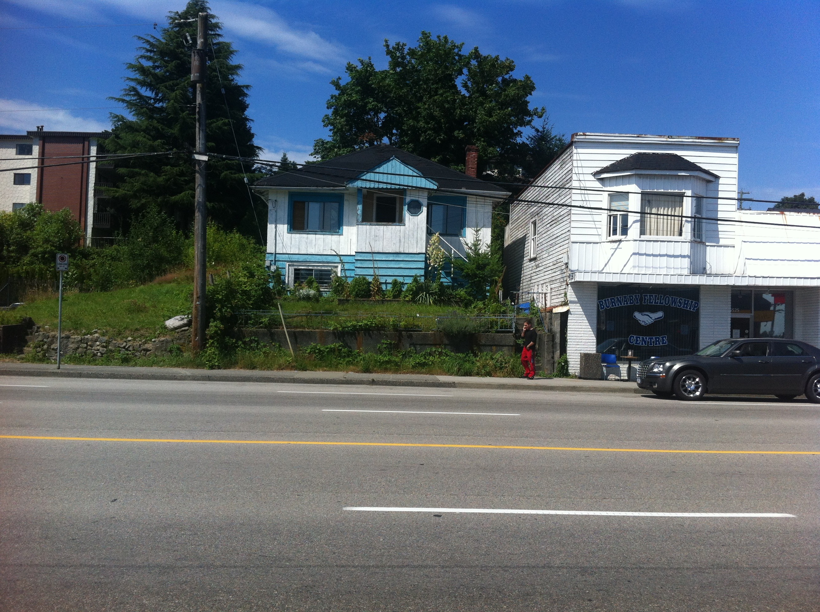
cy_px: 306
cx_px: 410
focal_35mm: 35
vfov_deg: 40.6
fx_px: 828
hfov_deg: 52.7
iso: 80
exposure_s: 1/1676
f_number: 2.8
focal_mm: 3.85
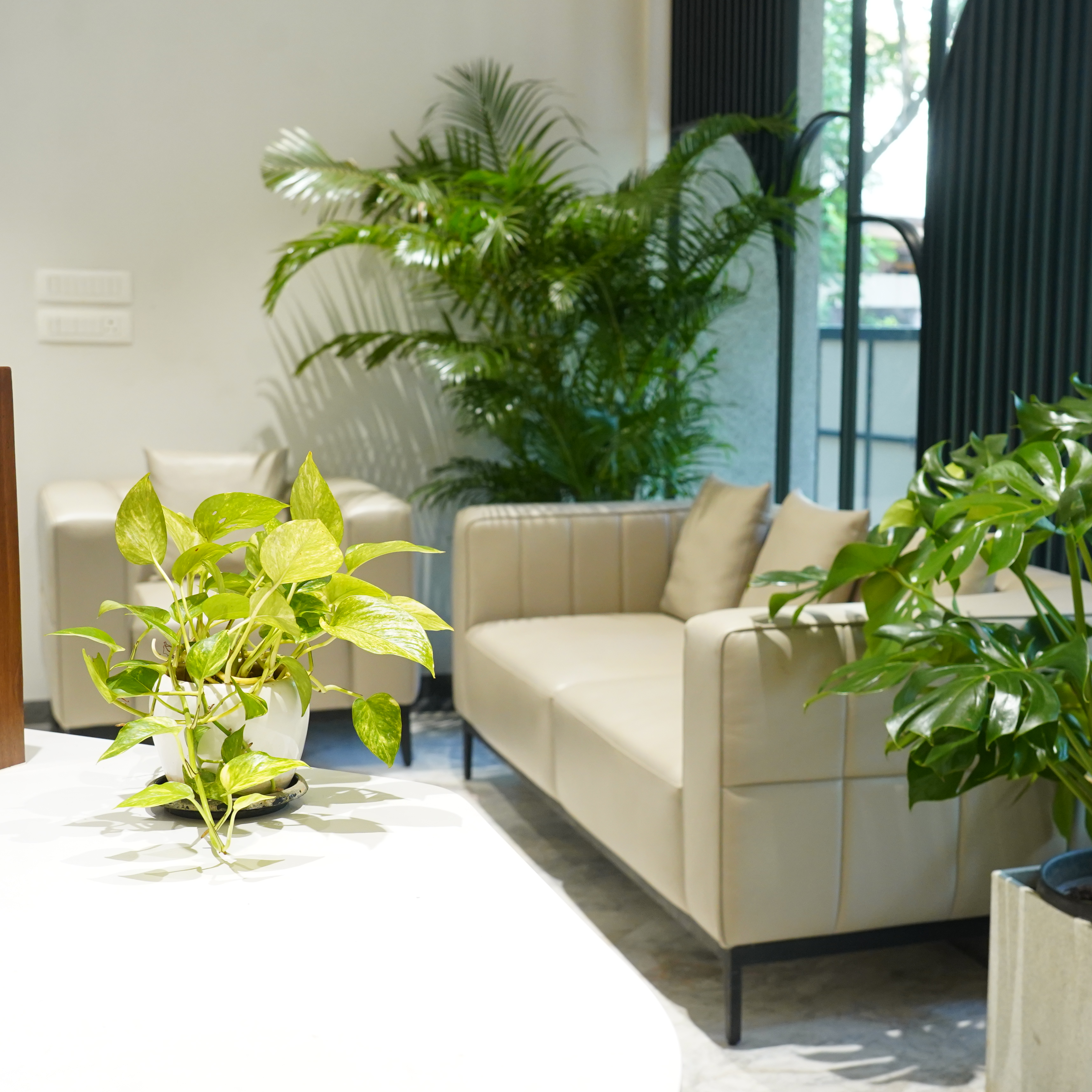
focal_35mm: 49
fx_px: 1749
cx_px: 698
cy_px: 588
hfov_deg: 34.5
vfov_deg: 34.7
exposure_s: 1/100
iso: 2000
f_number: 5.6
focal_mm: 33
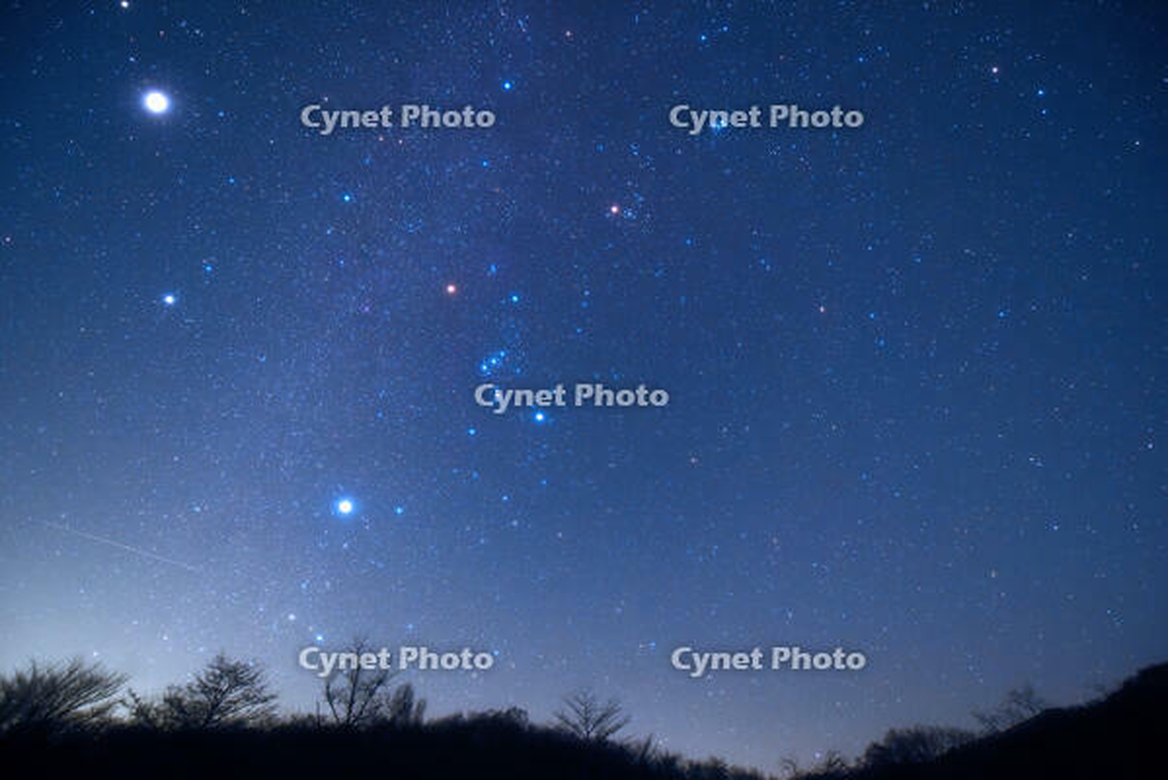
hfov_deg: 104.2
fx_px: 454
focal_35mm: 14
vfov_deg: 81.3
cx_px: 584
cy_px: 390
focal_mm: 14
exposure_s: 30
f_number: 2.8
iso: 1600
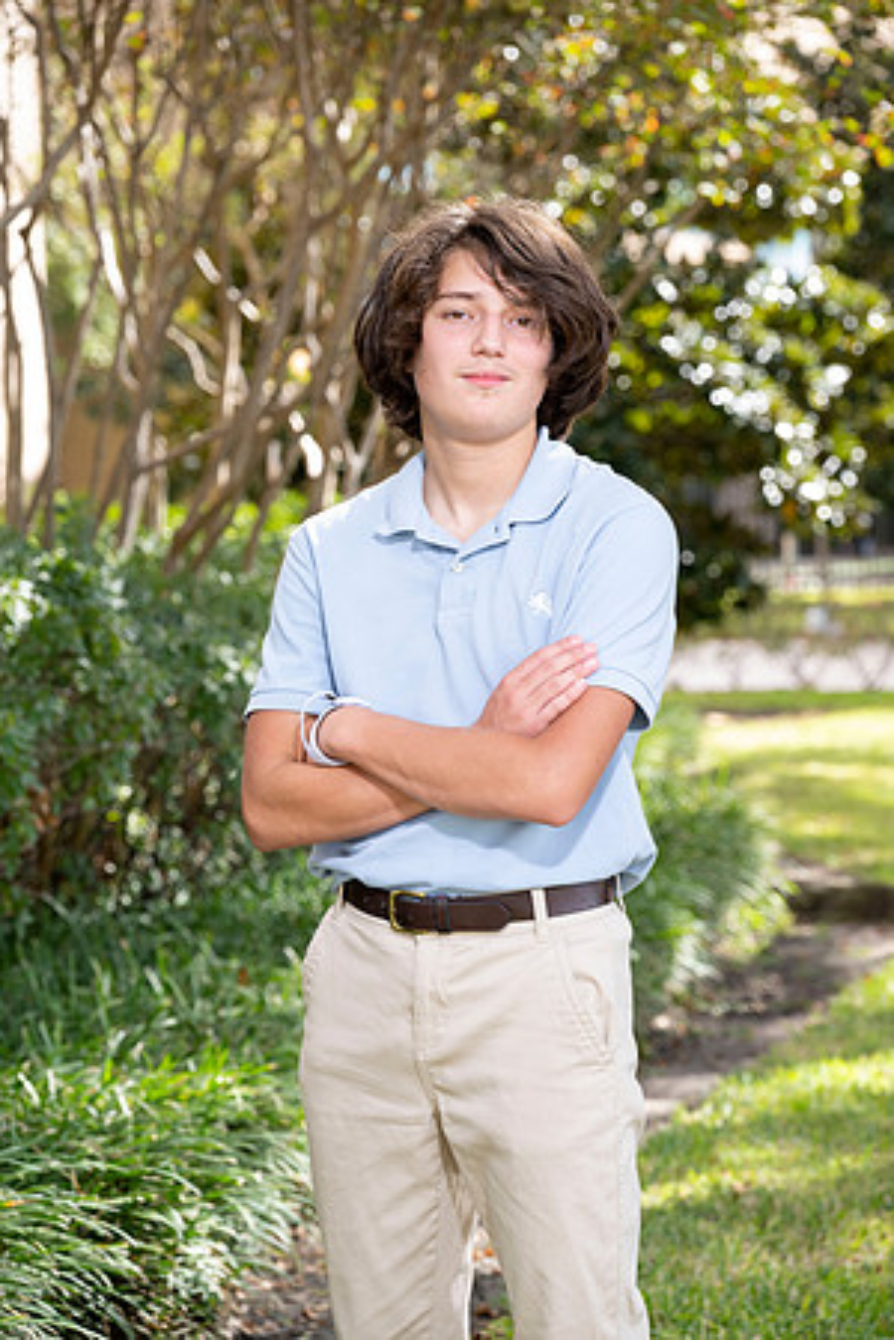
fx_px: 4470
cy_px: 670
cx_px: 447
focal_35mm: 120
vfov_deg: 17.1
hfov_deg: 11.4
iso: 400
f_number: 6.3
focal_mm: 120
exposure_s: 1/160
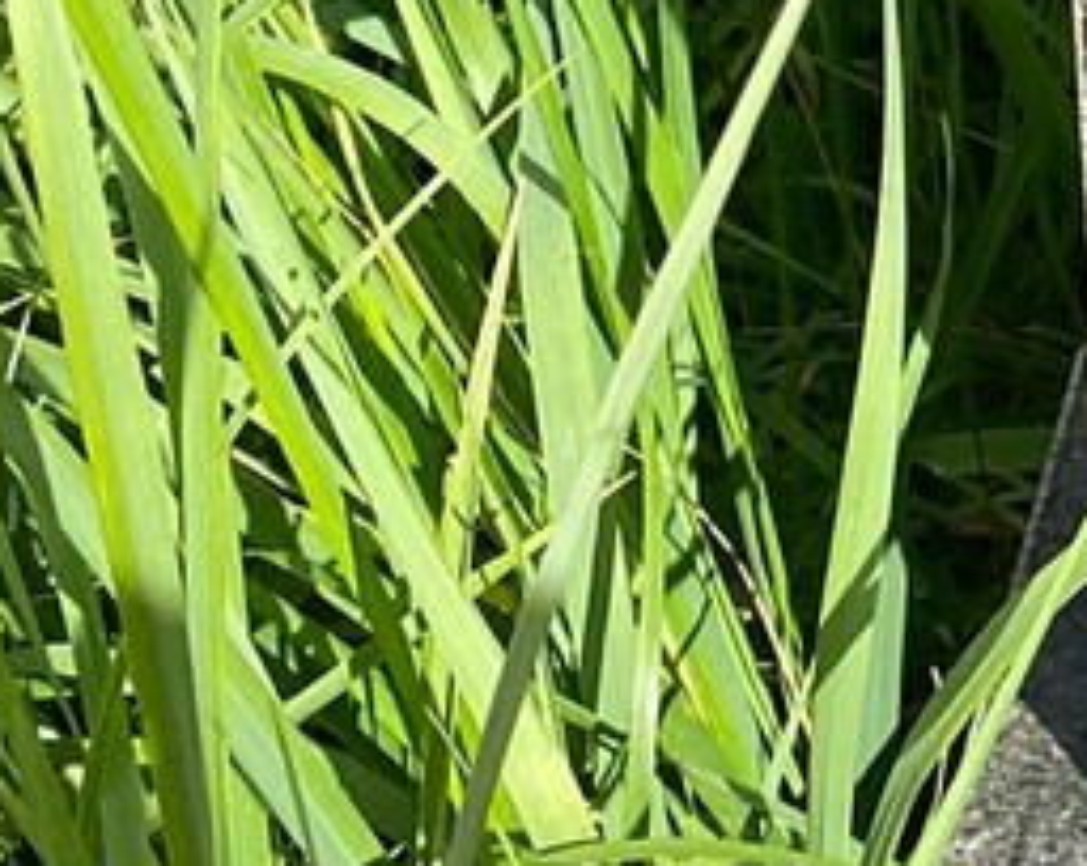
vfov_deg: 10.0
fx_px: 4593
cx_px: 2348
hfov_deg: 11.7
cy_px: -879
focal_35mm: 143
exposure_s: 1/1447
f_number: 1.8
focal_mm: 4.25
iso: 32
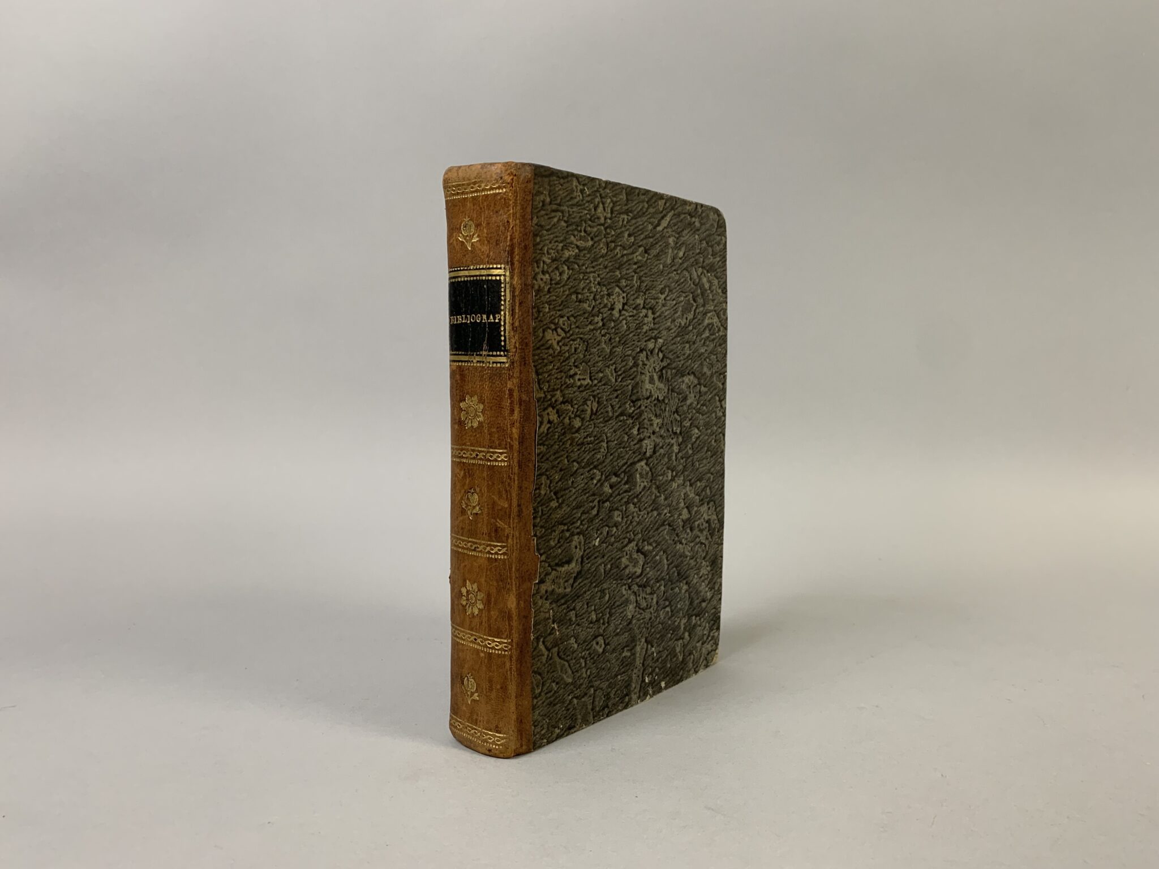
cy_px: 434
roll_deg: +1.7
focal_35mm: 26
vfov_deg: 53.1
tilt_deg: -4.9
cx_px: 580
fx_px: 871
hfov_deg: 67.3
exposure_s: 1/50
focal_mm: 4.25
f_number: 1.8
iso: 100
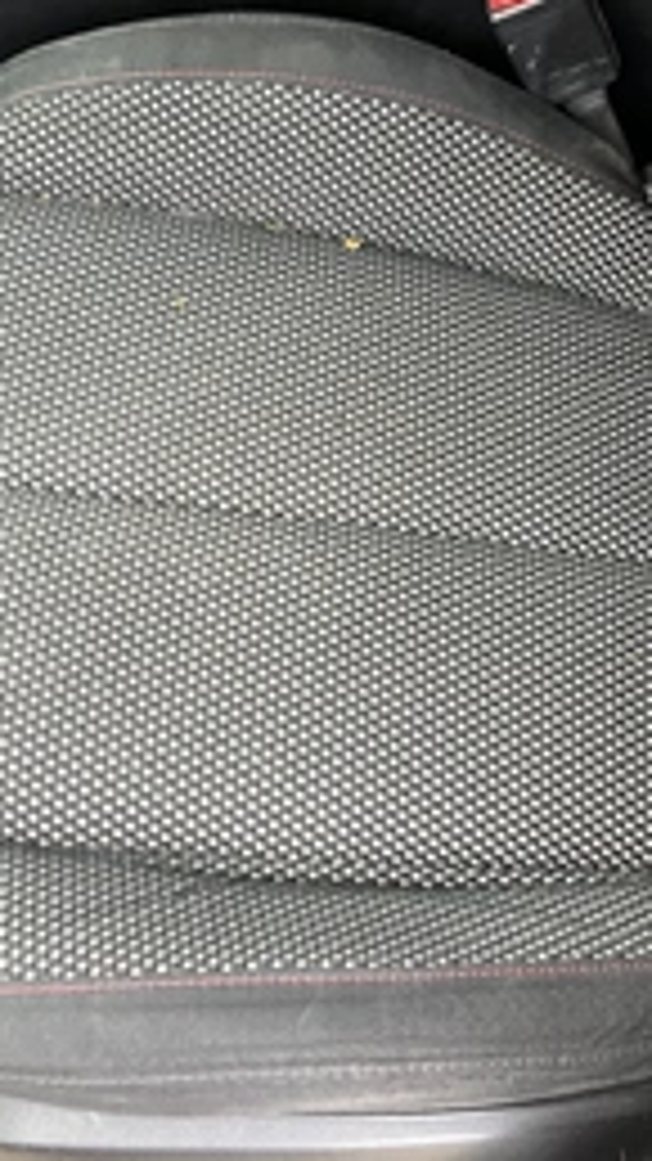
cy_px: 544
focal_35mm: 49
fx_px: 1507
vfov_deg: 42.1
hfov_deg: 24.4
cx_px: 265
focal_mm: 3
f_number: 1.8
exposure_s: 1/122
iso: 64
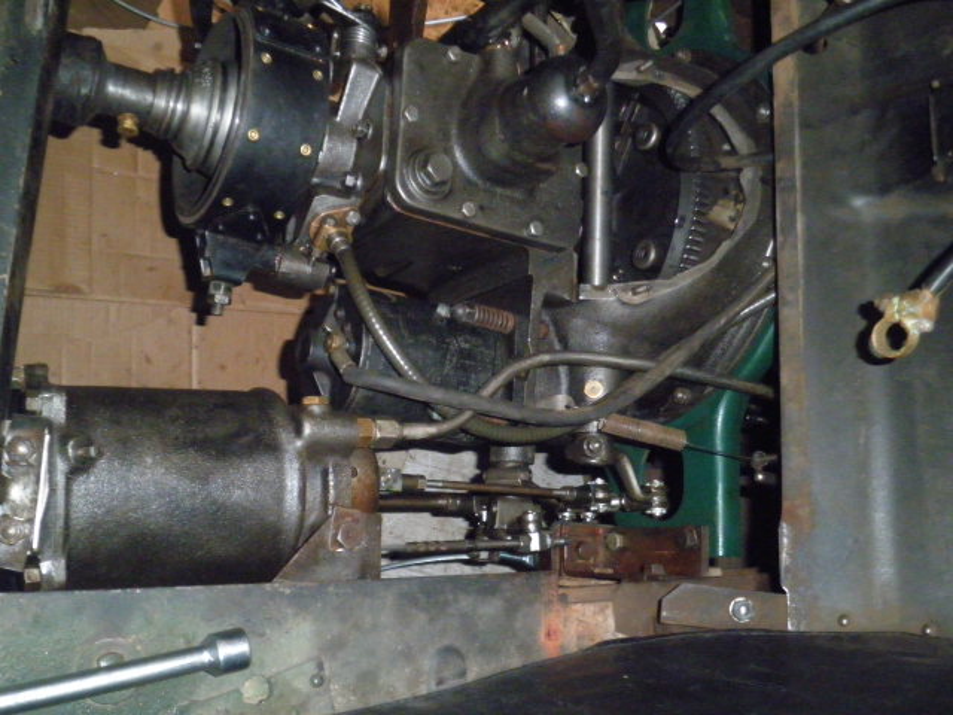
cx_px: 476
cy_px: 358
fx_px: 991
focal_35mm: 36
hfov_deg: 51.4
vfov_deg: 39.7
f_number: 8.8
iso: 800
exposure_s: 1/50
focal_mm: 6.4
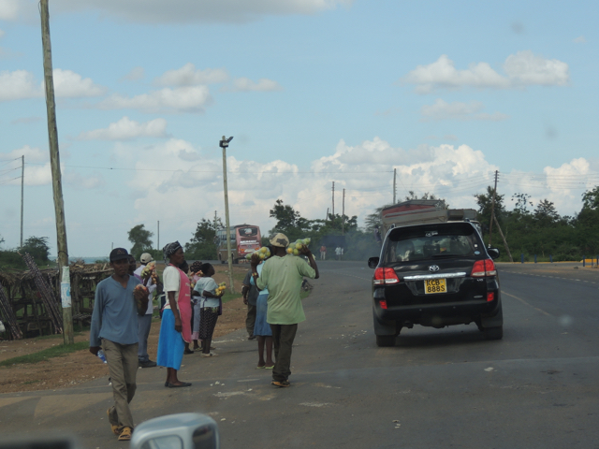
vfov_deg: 16.4
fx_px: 1557
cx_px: 300
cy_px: 224
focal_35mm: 90
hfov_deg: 21.8
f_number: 4.1
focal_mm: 16
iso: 100
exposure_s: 1/640
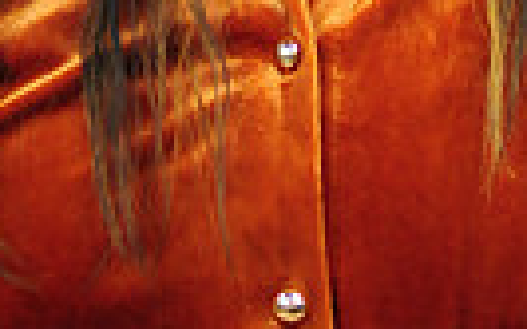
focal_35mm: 466
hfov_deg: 4.5
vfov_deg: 2.8
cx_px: 228
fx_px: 6690
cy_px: -603
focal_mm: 70
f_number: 4
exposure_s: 1/125
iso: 1250
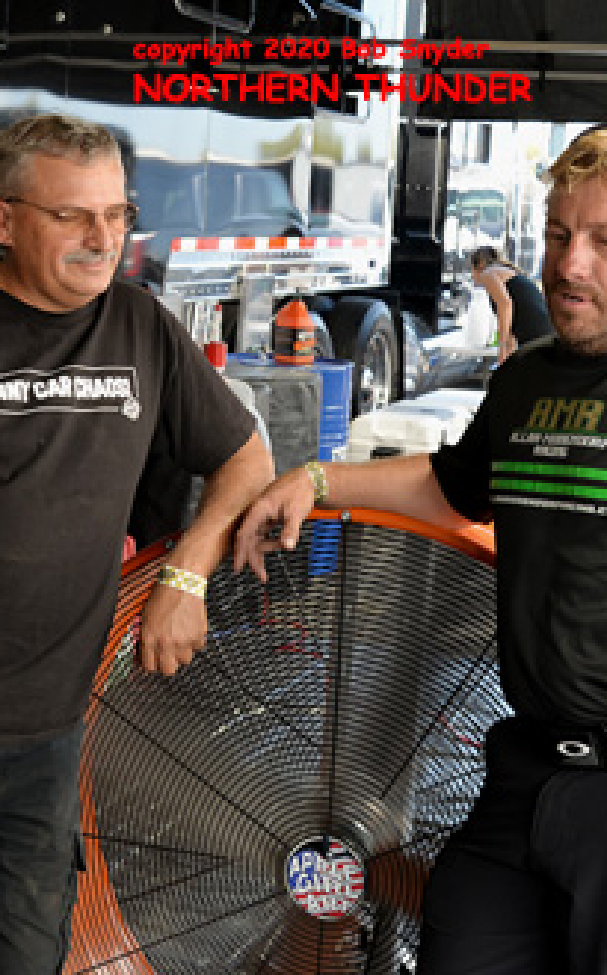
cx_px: 299
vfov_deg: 44.4
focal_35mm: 45
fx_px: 1194
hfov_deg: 28.5
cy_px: 489
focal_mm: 29
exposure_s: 1/125
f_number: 5.6
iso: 250
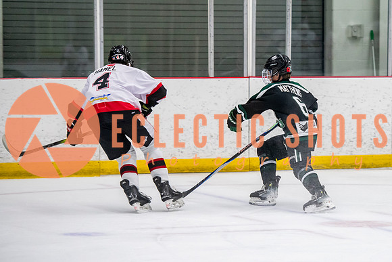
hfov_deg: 9.9
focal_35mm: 208
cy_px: 136
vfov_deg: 6.6
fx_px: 2269
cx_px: 301
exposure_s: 1/640
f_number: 3.2
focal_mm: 135
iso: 3200
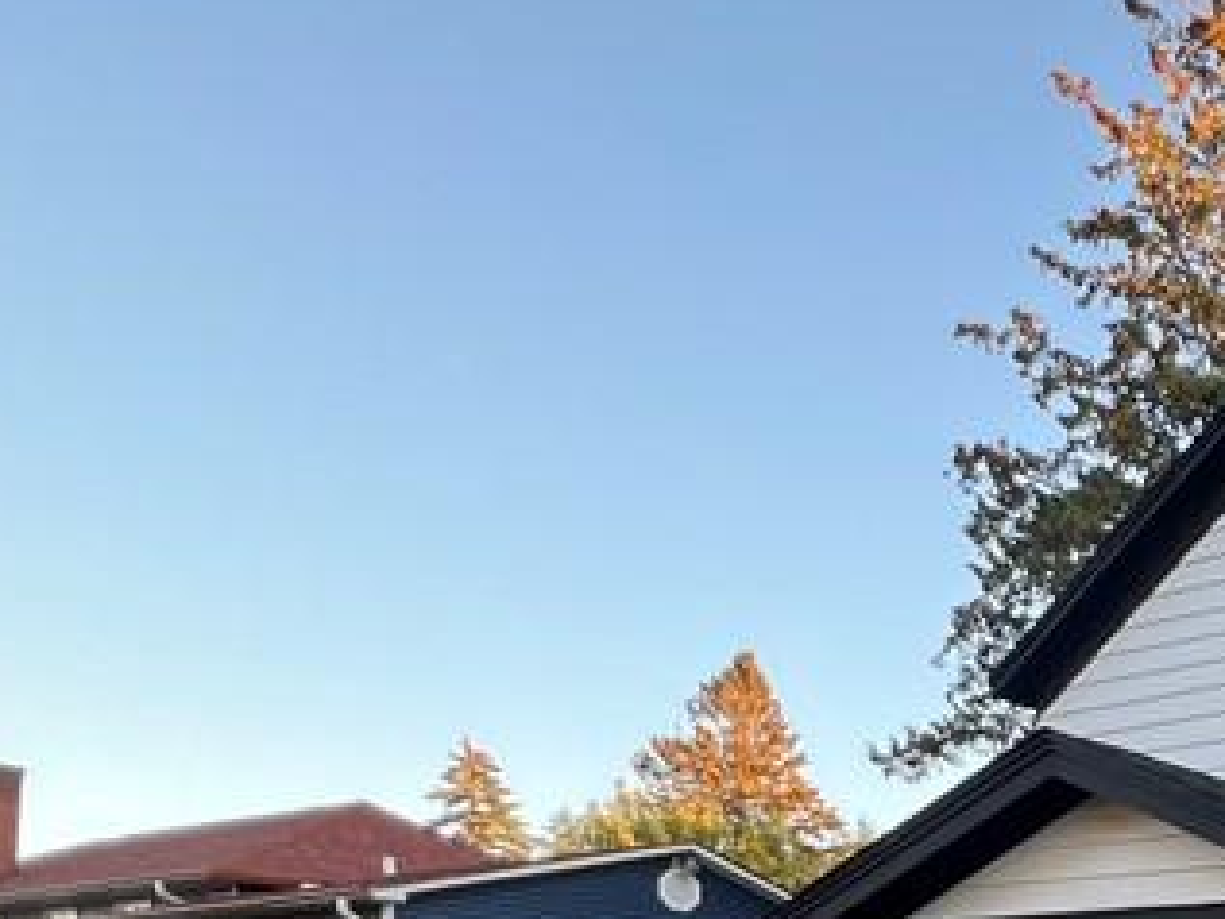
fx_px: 1487
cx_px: 1685
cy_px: 1158
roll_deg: -0.8
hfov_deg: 31.4
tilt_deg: +0.8
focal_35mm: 42
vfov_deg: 28.8
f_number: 1.8
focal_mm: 1.57
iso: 50
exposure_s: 1/99
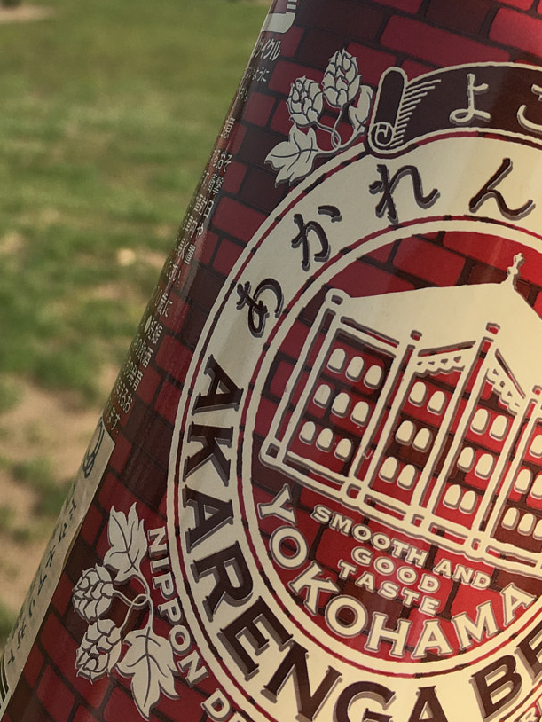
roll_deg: -7.3
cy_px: 105
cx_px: 229
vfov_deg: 32.5
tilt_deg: -9.8
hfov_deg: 25.6
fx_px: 1189
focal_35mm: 57
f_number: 2.2
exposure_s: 1/1083
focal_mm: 4.15
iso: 25
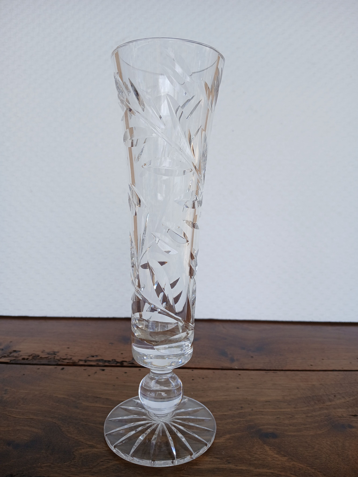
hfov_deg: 53.1
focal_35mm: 26
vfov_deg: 67.3
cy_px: 238
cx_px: 179
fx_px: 359
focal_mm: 3.98
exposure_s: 1/185
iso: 20
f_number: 1.8
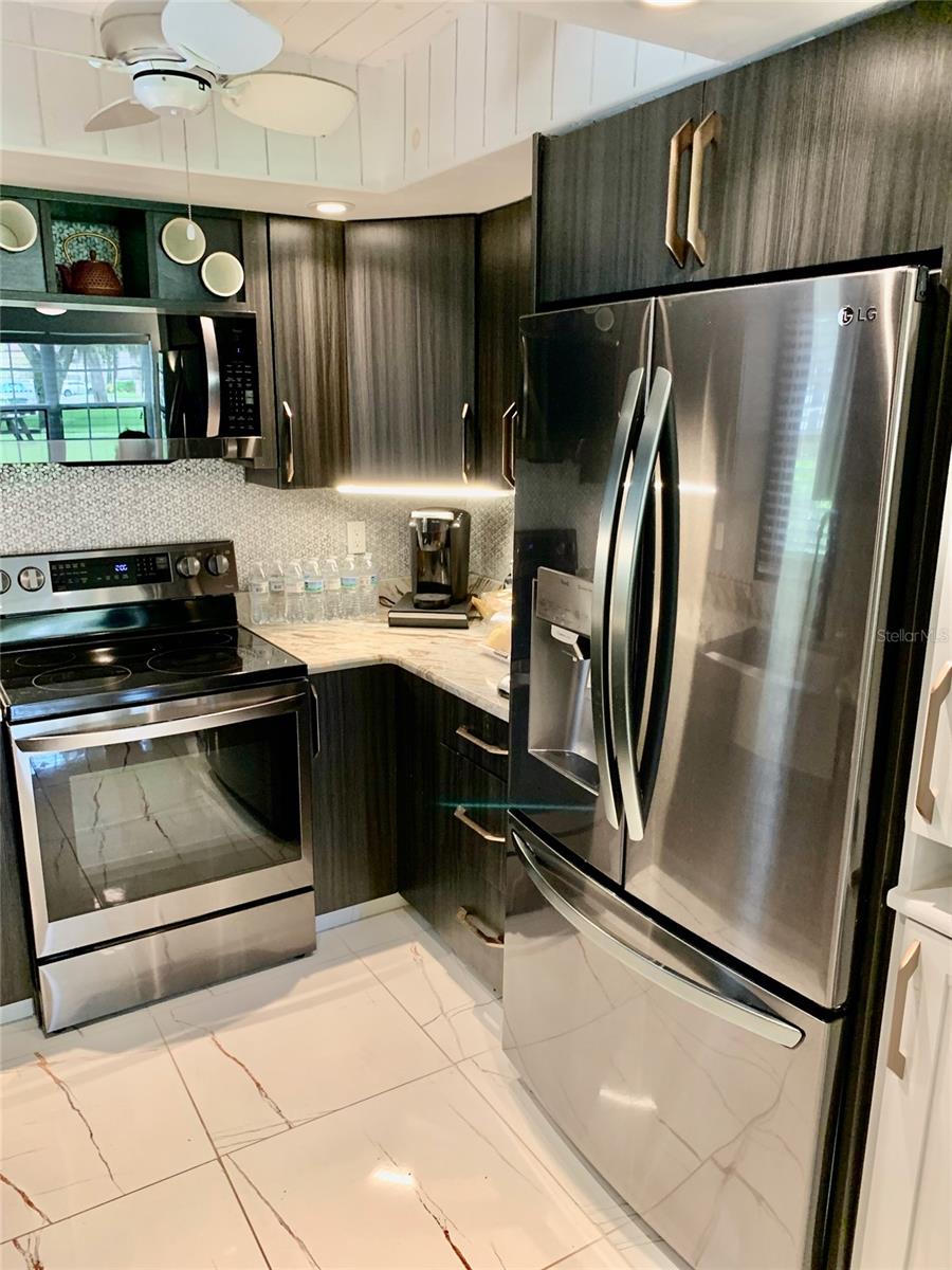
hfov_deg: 53.1
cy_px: 635
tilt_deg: -12.0
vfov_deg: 67.3
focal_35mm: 26
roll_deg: +0.0
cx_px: 476
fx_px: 953
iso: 320
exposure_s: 1/60
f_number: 1.8
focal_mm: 4.25
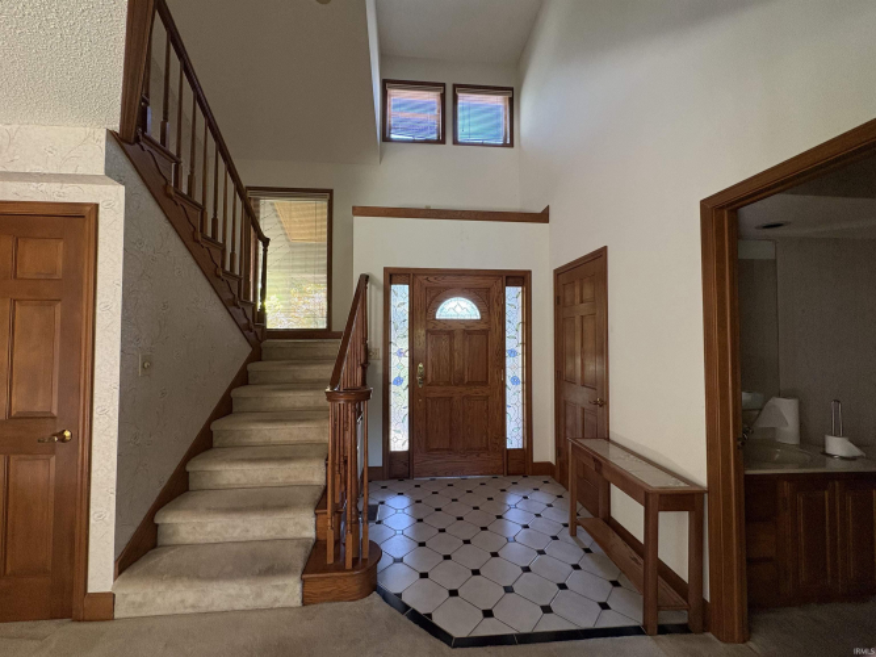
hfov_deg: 102.1
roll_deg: +0.3
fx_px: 354
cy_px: 328
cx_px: 438
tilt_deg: +2.0
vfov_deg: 85.7
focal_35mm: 14
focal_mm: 2.22
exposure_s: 1/60
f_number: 2.2
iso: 320
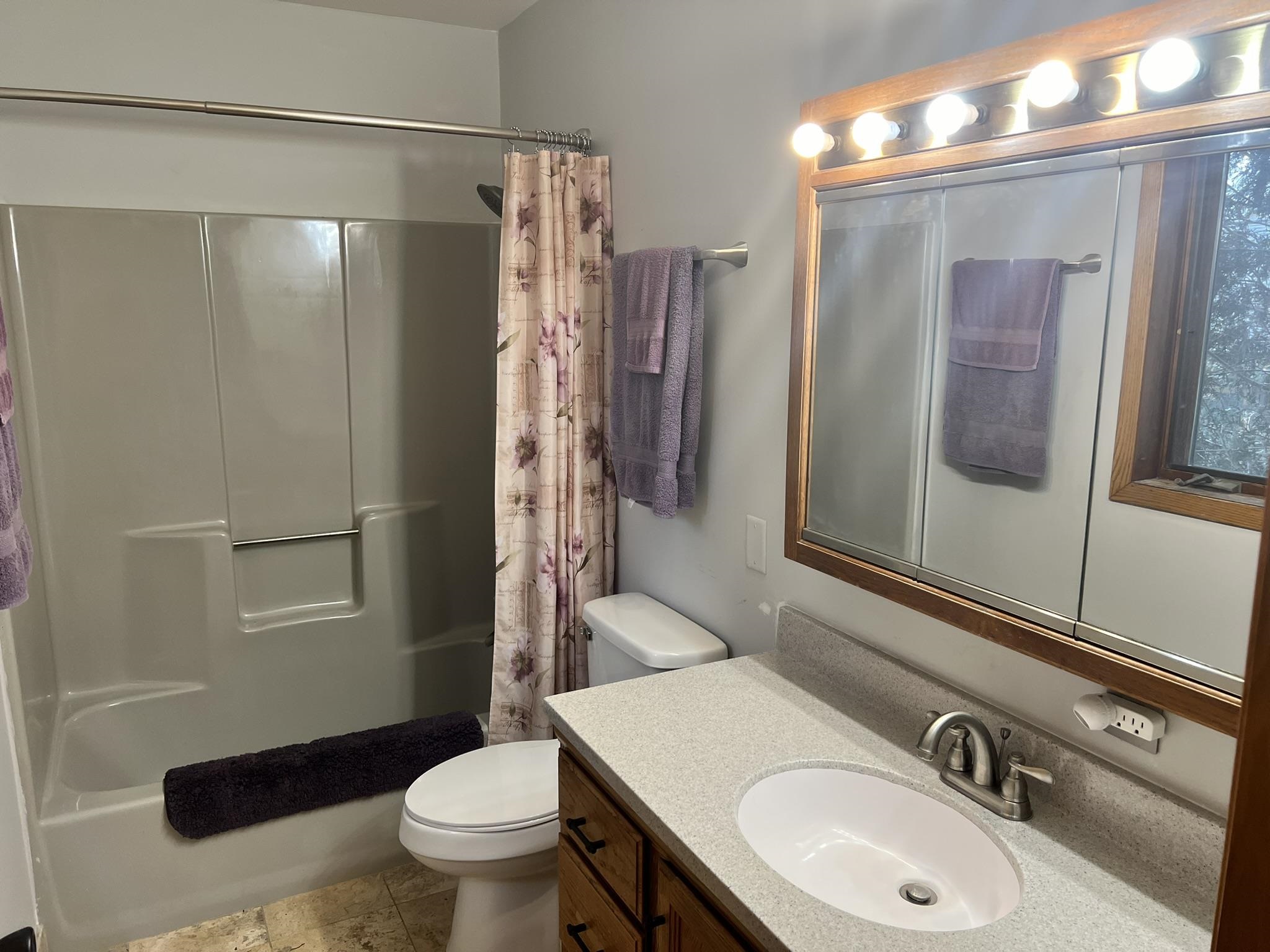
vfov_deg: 53.1
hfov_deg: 67.3
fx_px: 954
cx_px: 635
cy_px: 476
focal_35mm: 26
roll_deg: -0.3
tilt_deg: -11.8
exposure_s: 1/120
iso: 125
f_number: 1.5
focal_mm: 5.7
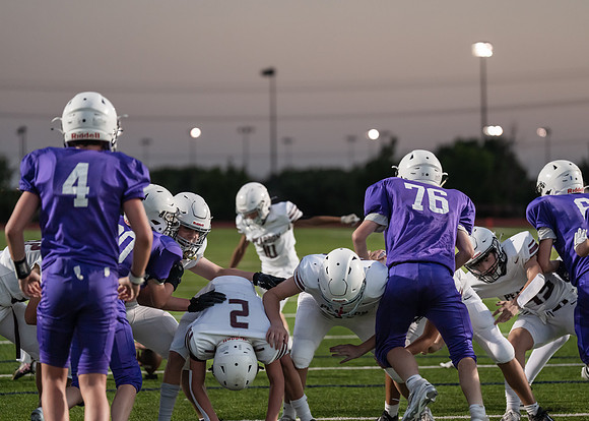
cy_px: 210
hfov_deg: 13.1
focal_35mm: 153
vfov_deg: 9.4
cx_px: 320
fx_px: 2566
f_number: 2.8
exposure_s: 1/1250
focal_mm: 143
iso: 3200
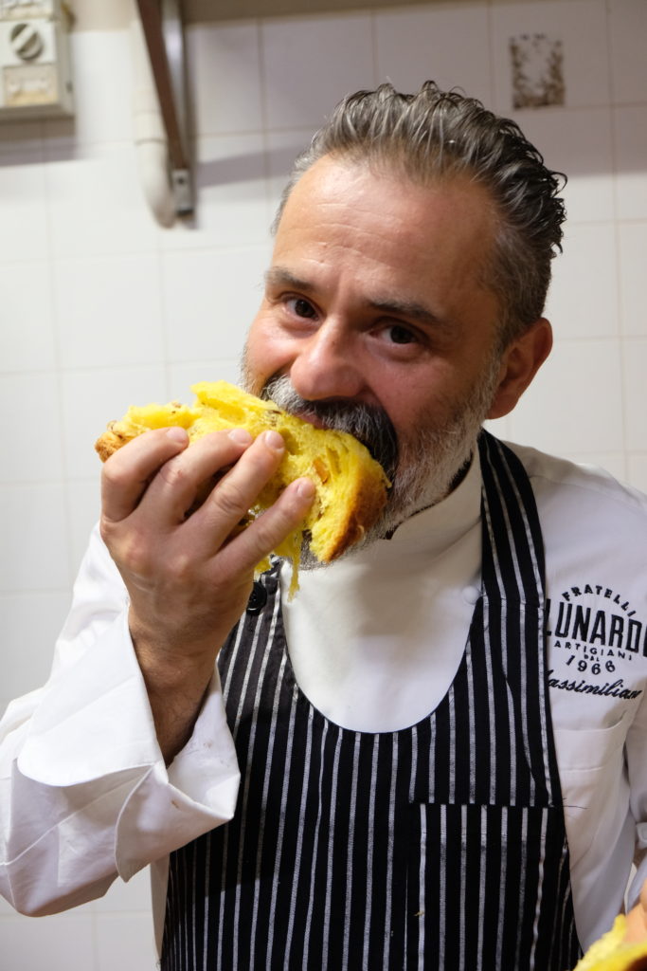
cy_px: 486
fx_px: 1078
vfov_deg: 48.5
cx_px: 324
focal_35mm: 40
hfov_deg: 33.4
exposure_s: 1/30
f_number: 3.6
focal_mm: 26.5
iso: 1600
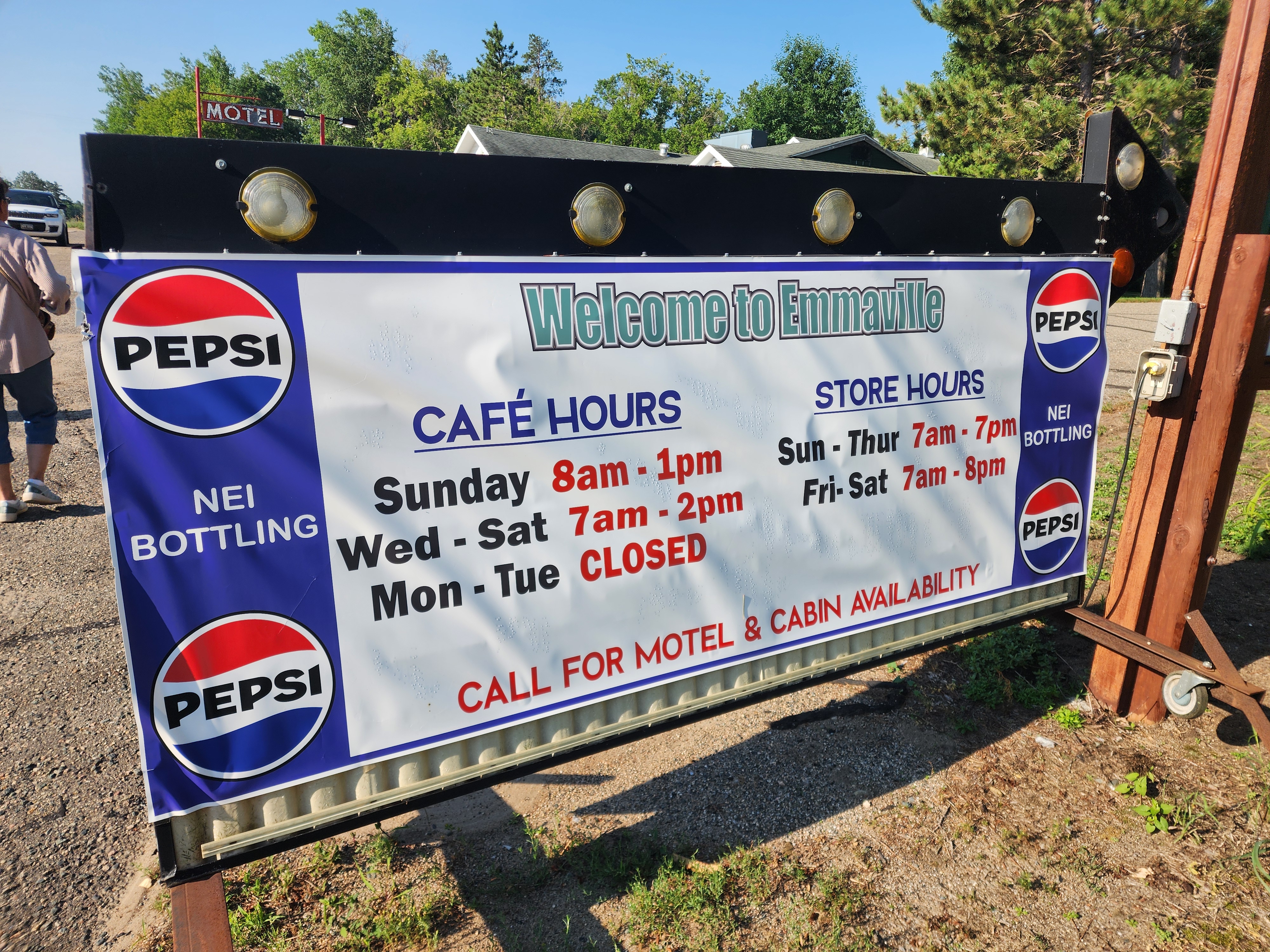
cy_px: 476
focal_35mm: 23
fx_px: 844
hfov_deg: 73.9
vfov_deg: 58.9
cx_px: 635
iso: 12
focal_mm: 6.4
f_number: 1.8
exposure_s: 1/726
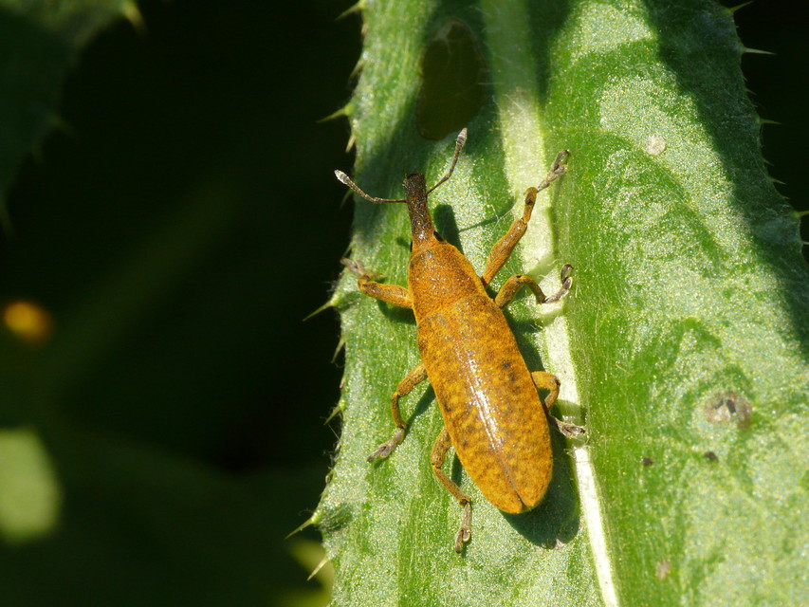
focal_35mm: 208
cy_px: 304
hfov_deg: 9.5
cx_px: 404
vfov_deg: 7.1
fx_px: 4862
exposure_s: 1/200
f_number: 9
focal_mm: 44
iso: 200
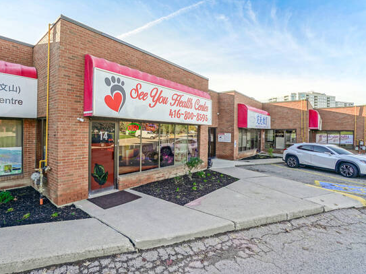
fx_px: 180
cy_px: 132
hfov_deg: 90.5
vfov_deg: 74.7
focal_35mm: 17
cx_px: 158
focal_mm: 10
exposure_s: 1/80
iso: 100
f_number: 7.1
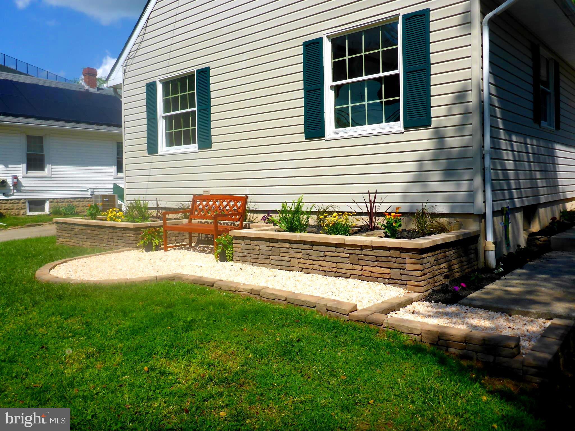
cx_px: 288
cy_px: 216
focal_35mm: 28
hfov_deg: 63.4
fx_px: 465
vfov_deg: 49.7
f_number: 10
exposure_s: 1/200
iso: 100
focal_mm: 4.9
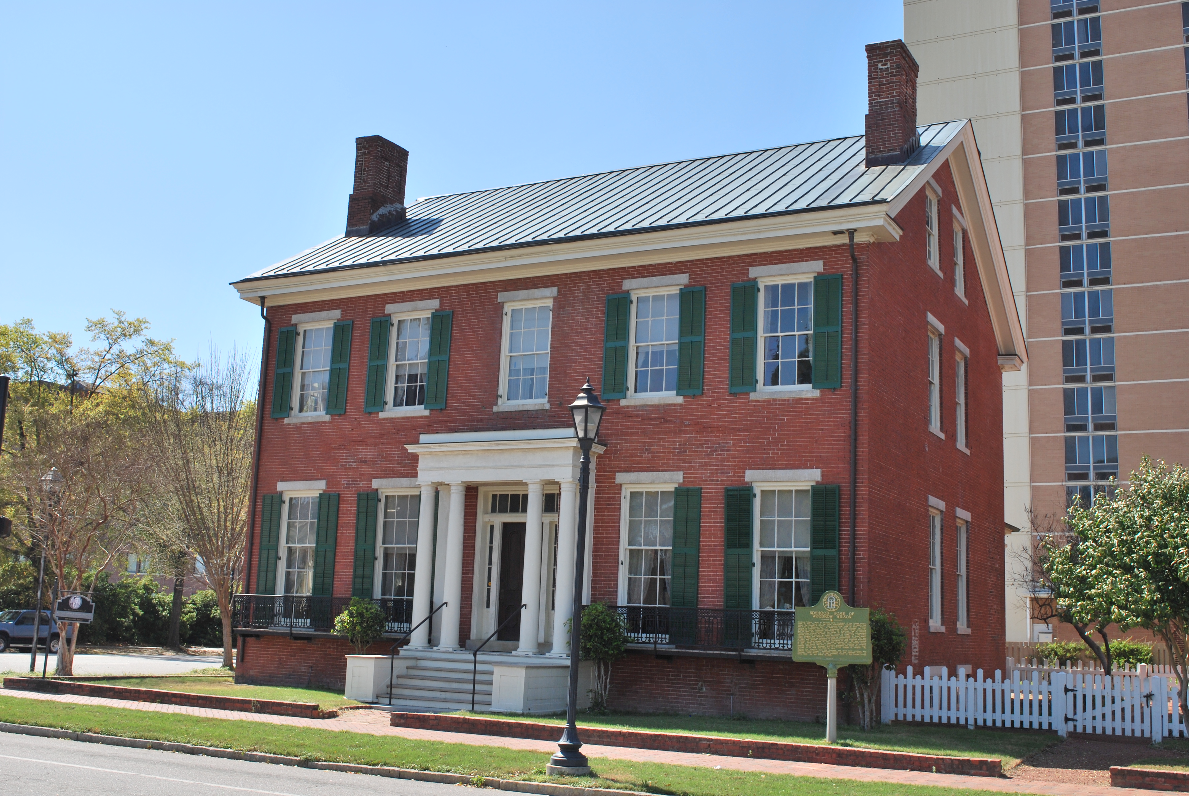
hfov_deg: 49.5
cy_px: 398
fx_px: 1290
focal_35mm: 39
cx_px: 594
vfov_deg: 34.3
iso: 100
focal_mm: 26
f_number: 9
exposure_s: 1/200
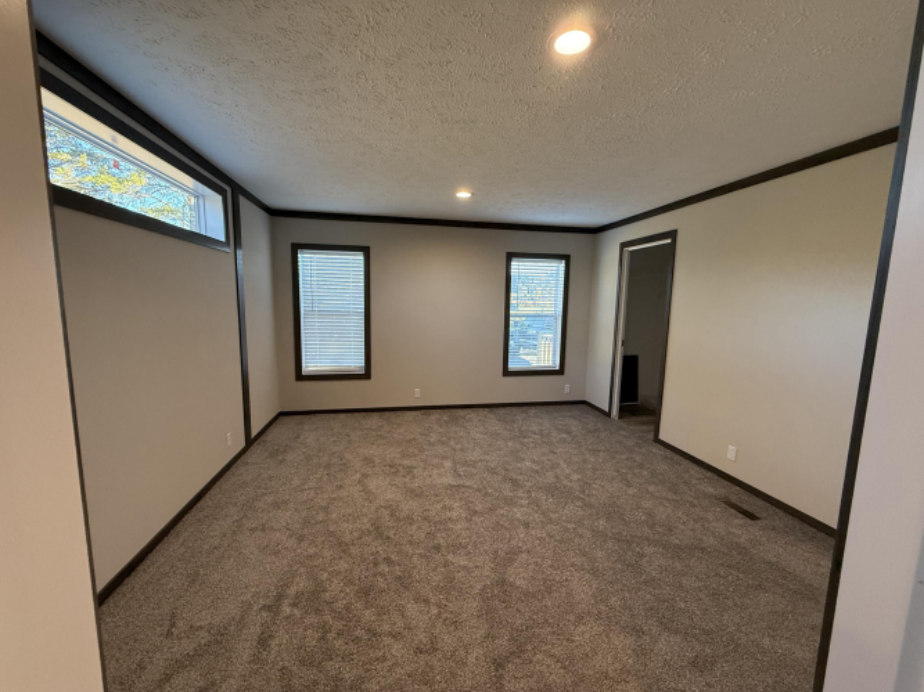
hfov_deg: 102.1
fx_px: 374
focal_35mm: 14
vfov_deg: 85.7
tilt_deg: -7.3
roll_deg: -1.0
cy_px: 346
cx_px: 462
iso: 320
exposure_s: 1/120
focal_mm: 2.22
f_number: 2.2
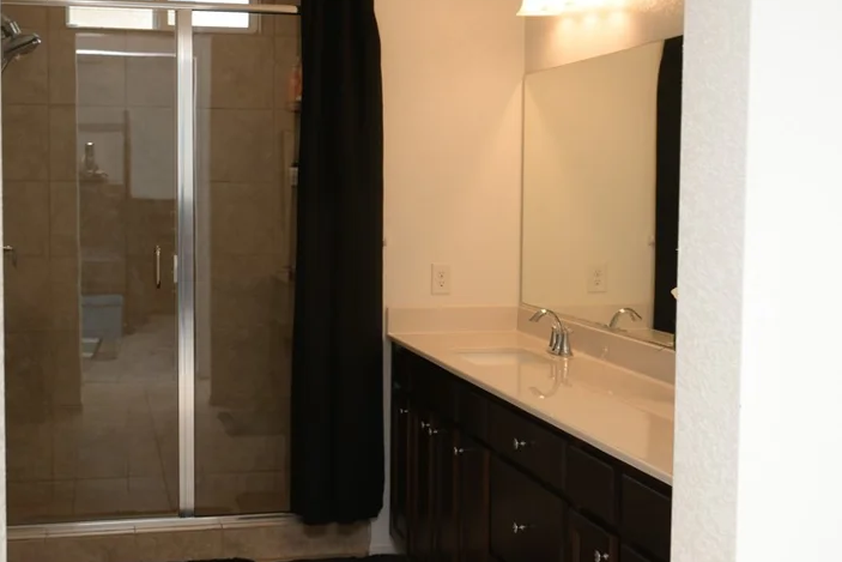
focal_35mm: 51
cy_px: 257
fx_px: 1193
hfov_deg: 38.8
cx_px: 358
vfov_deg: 26.5
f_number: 5.6
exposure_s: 1/60
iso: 320
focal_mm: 35
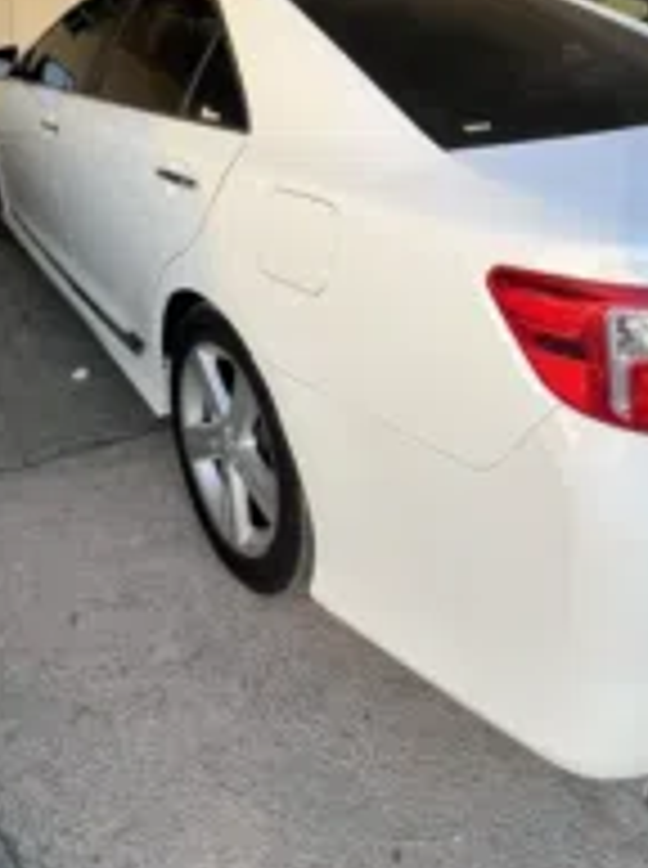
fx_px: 676
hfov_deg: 51.1
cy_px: 90
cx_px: 284
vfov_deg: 56.6
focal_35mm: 27
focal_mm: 1.57
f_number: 1.8
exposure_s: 1/219
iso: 32
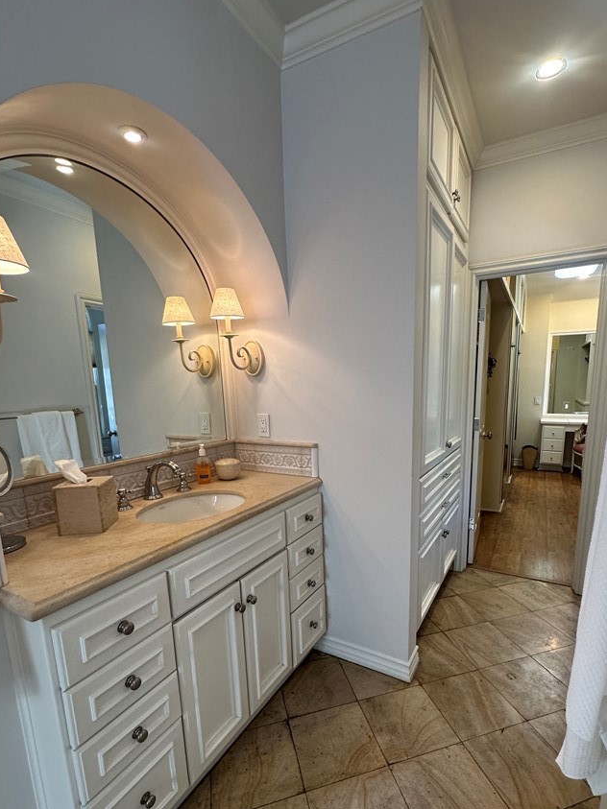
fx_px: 398
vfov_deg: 90.7
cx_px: 331
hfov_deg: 74.5
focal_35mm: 17
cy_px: 450
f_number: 2.2
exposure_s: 1/120
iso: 160
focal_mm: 2.22
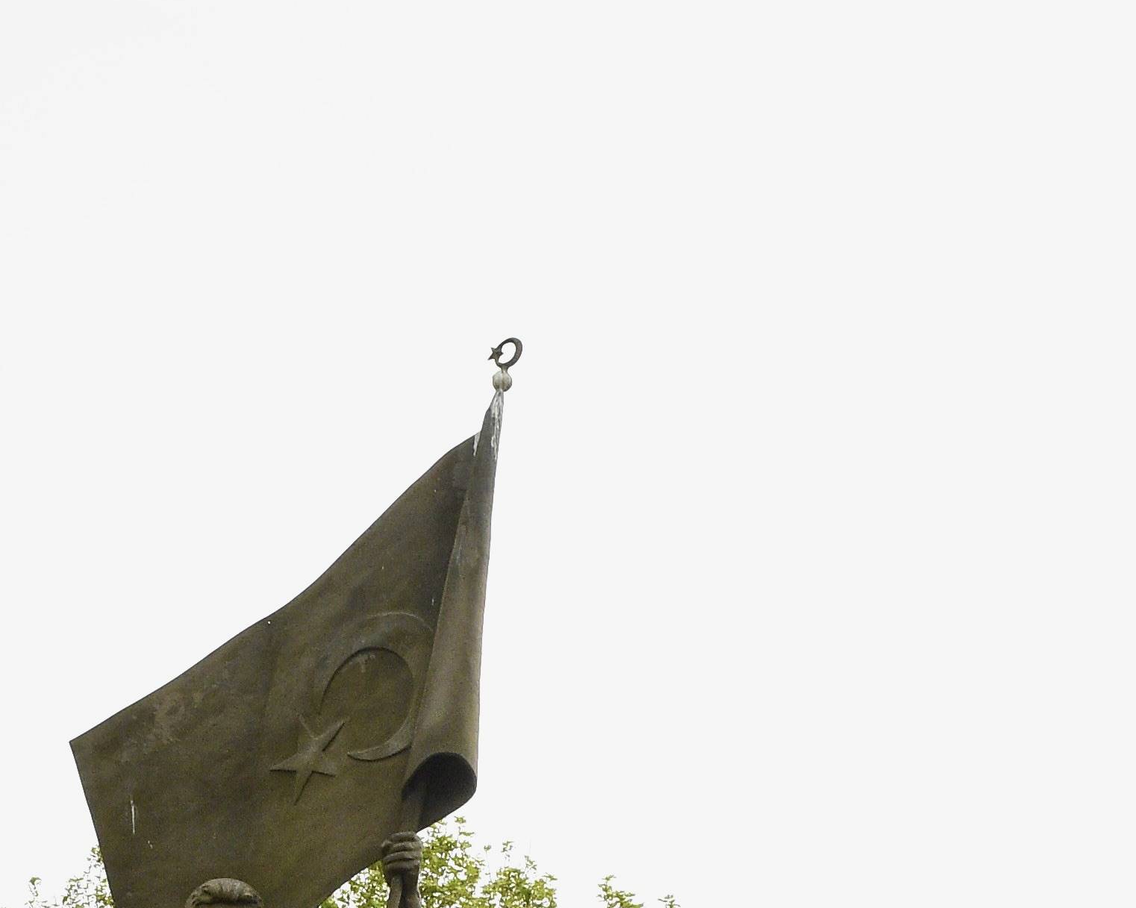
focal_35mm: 222
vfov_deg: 6.9
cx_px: 424
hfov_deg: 8.7
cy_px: 1302
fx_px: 7462
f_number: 9
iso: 800
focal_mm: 40
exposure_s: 1/320
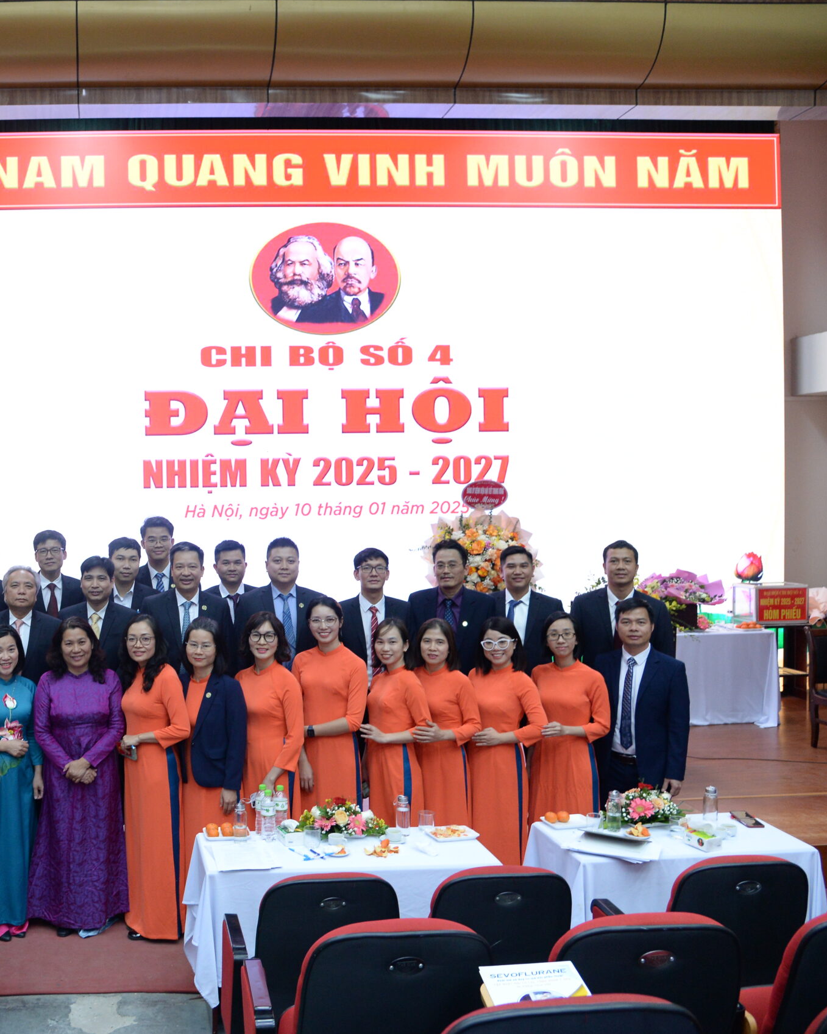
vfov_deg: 52.9
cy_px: 515
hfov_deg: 40.4
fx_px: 1041
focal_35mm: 34
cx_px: 98
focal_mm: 24
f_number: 4.5
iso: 1600
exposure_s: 1/50
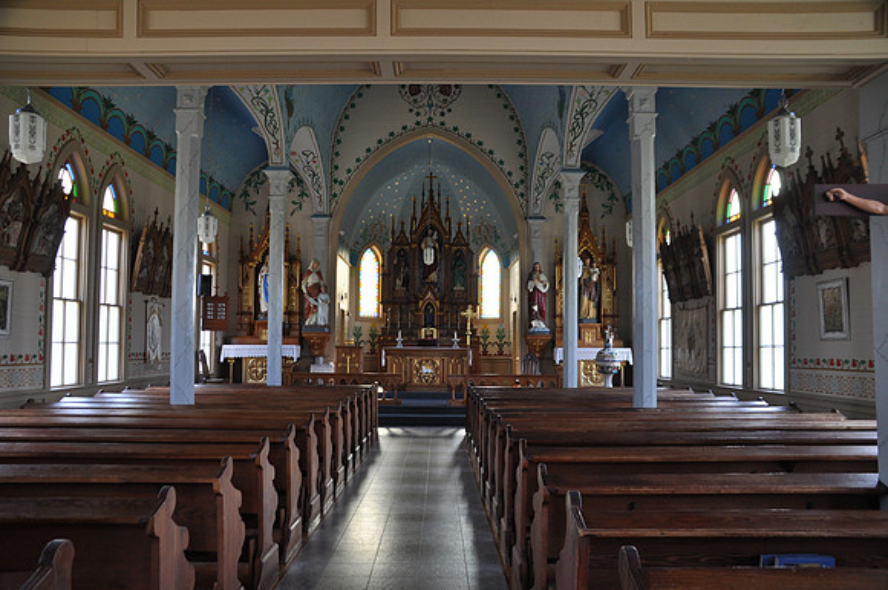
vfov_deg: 43.5
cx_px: 444
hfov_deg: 62.0
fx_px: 739
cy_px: 295
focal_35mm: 30
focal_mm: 20
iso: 400
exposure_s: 1/80
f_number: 4.5
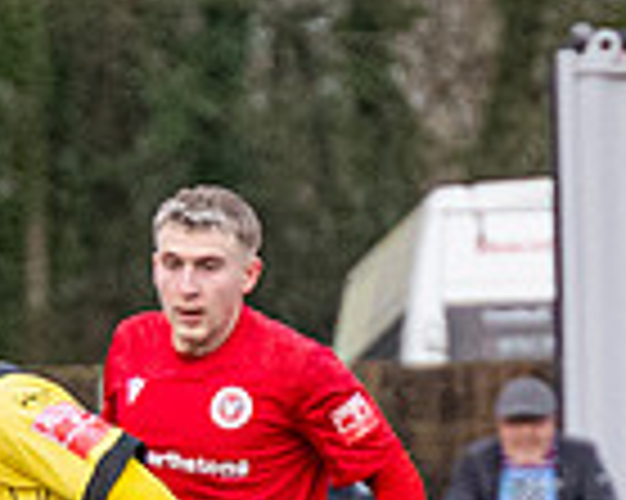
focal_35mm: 1737
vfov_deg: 0.9
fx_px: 32159
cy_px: 402
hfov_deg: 1.1
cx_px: -796
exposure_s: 1/1600
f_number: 4
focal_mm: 155
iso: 800
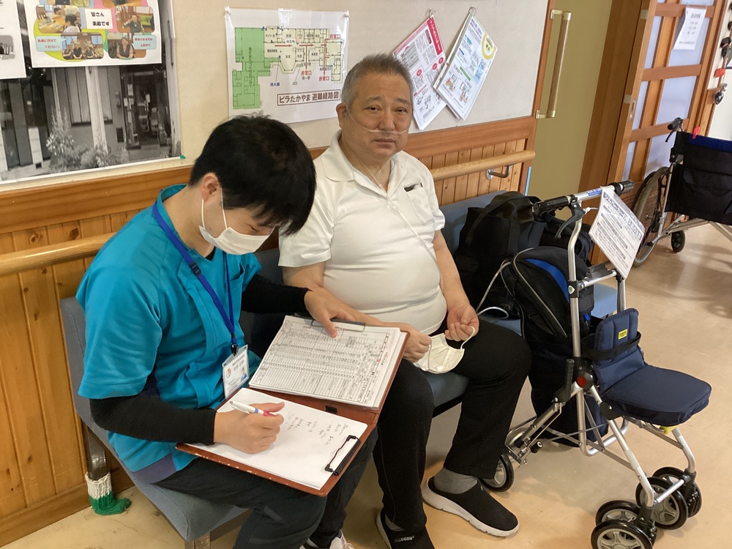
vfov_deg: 45.4
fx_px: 656
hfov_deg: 58.4
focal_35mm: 31
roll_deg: -4.0
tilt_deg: -23.5
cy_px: 274
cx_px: 366
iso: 250
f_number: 2.4
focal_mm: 3.3
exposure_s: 1/40
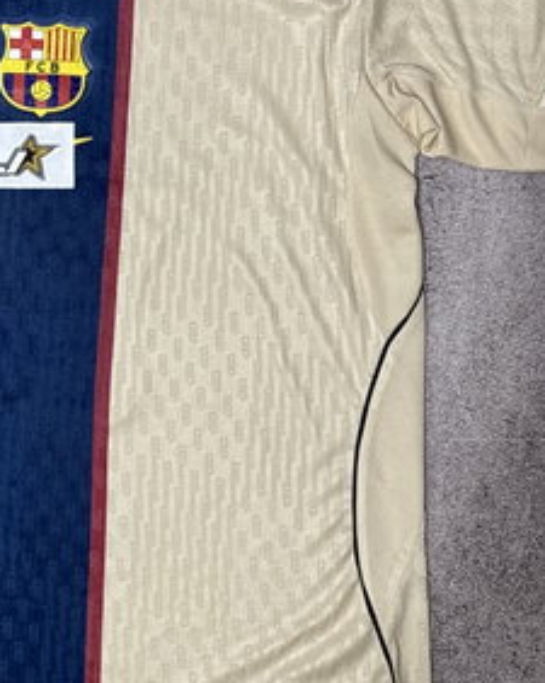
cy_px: 243
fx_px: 1939
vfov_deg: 19.9
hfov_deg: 15.8
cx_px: 73
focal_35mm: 96
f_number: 1.6
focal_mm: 5.96
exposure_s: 1/33
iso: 125
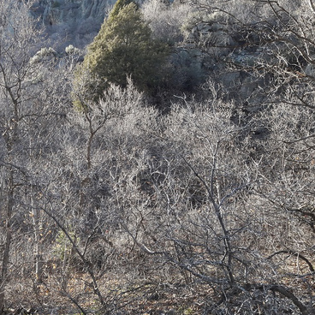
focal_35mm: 43
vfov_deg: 39.1
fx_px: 443
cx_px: 62
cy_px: 142
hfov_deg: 37.7
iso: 40
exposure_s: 1/152
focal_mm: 3.7
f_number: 1.9
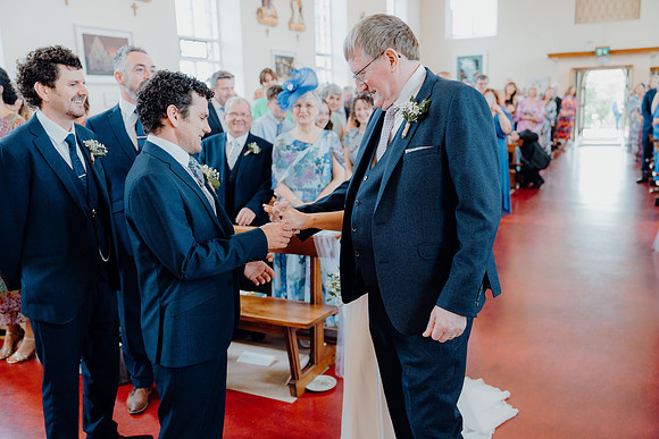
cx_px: 330
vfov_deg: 41.1
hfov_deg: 58.7
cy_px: 220
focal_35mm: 32
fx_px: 586
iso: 1600
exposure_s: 1/200
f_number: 2.8
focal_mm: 32
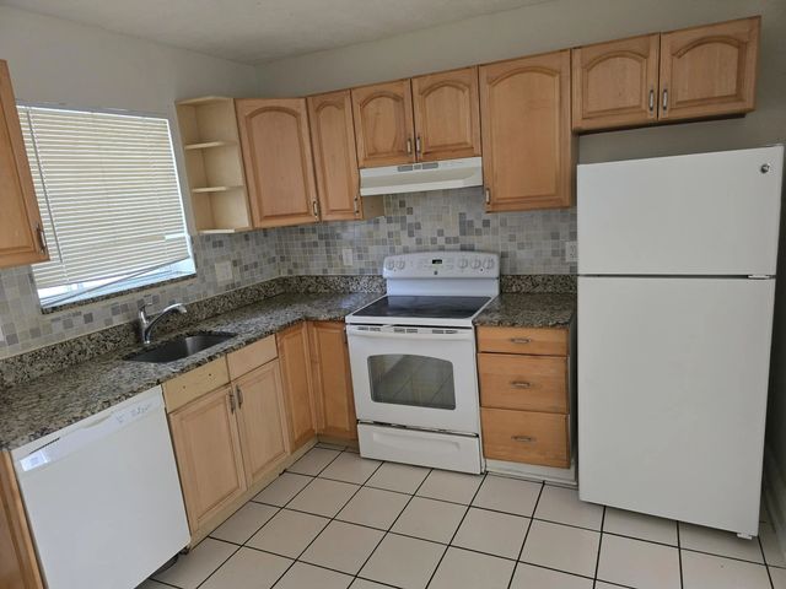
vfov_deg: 58.9
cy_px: 294
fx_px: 522
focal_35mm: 23
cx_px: 393
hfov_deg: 73.9
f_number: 1.7
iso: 640
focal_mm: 6.3
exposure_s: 1/60
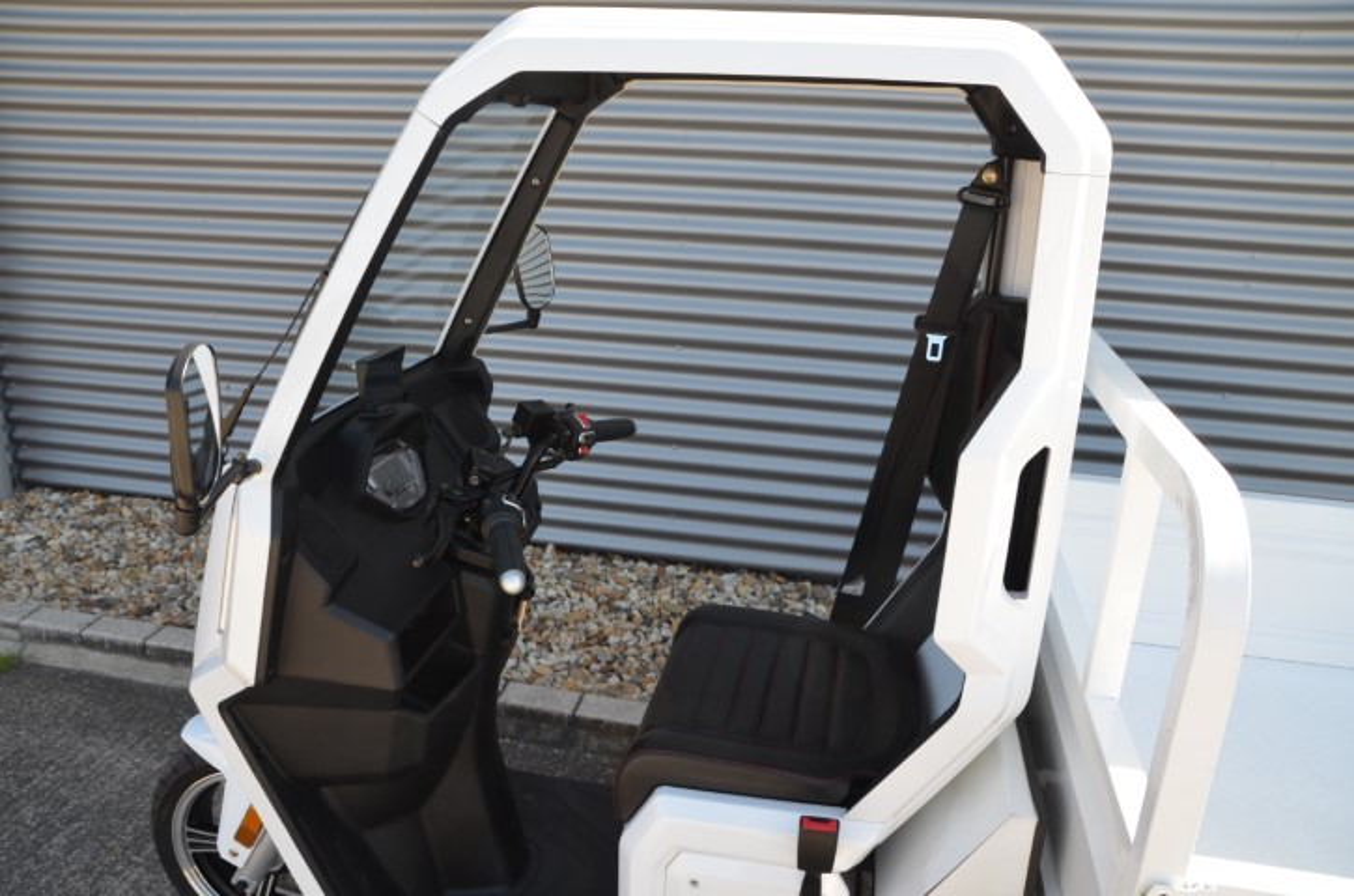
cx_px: 677
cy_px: 448
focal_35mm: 27
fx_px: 1013
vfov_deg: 47.7
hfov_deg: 67.5
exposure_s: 1/200
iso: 200
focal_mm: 18
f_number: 7.1
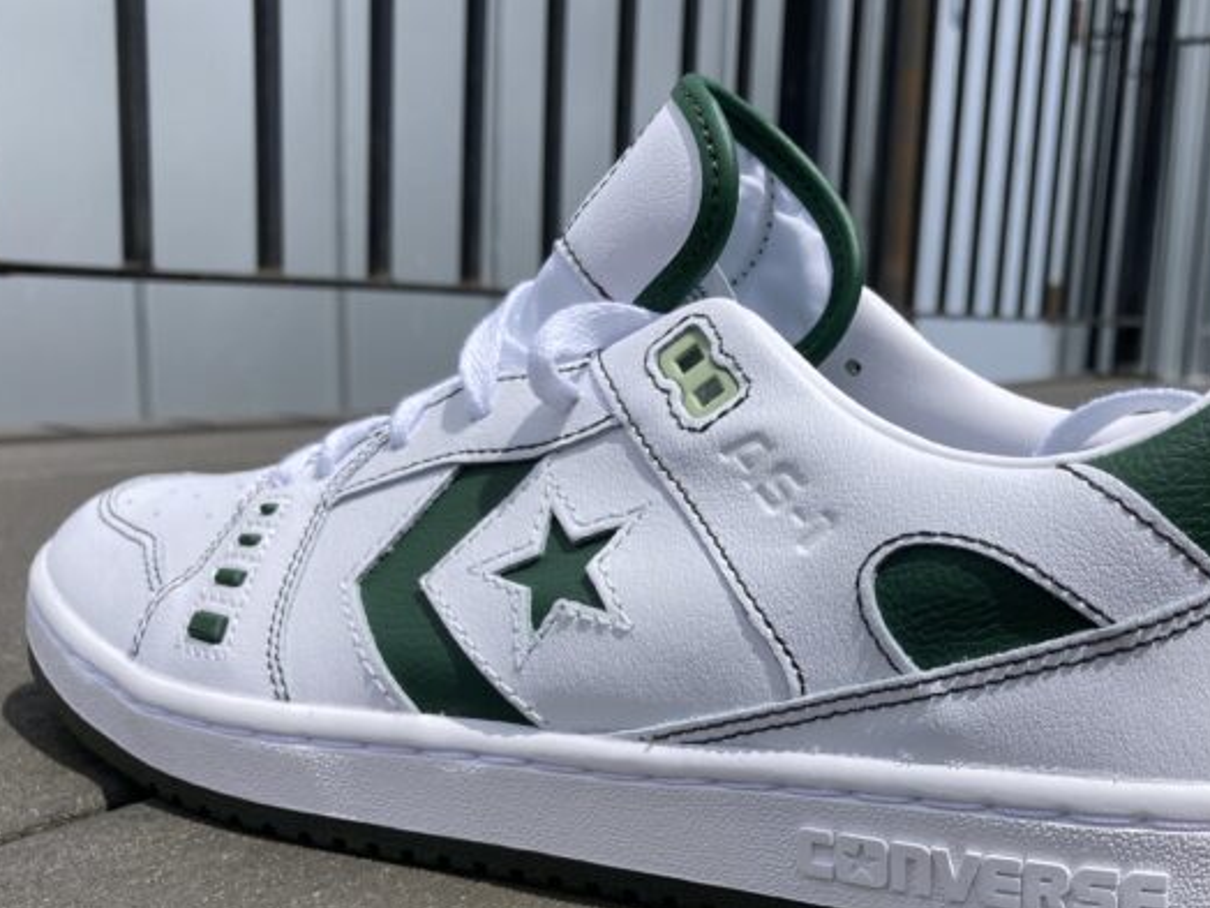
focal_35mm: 41
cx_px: 760
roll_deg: -2.6
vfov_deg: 34.7
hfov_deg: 45.4
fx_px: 1433
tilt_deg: -10.1
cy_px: 624
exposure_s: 1/3745
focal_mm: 3.99
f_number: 1.8
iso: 20
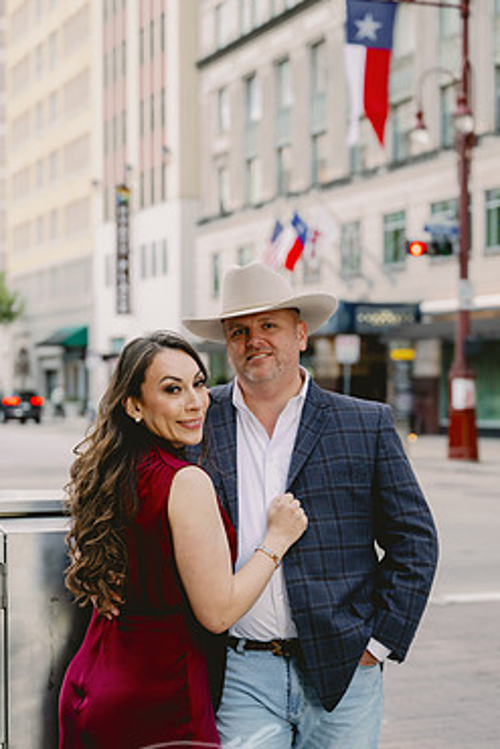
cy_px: 411
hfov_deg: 17.3
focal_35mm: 79
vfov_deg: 25.7
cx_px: 221
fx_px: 1644
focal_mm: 65
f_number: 3.2
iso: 400
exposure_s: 1/250
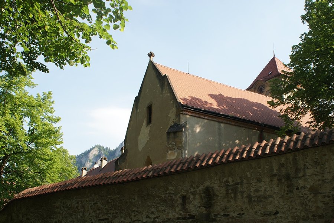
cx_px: 167
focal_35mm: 39
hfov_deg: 49.5
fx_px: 362
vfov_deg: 34.3
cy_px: 112
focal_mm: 26
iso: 100
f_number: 9
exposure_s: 1/100
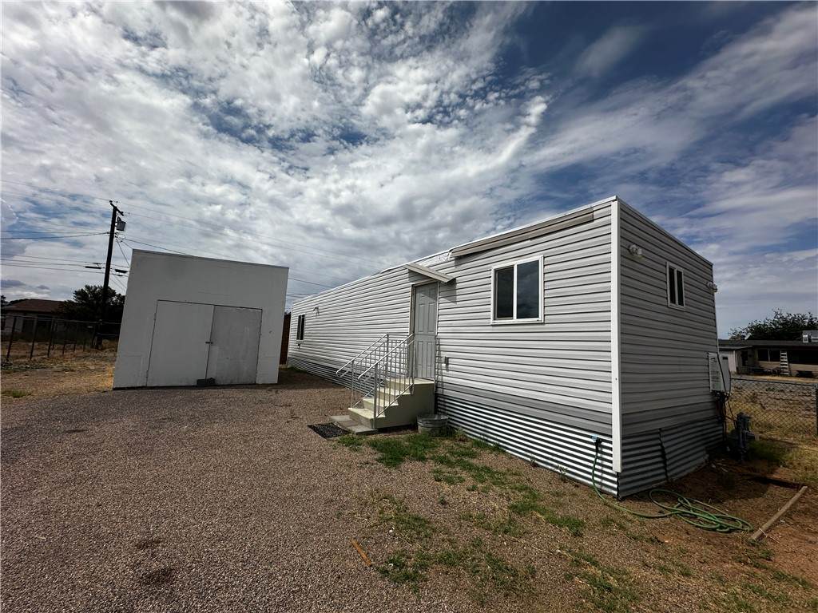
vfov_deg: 85.7
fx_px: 331
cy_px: 306
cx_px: 409
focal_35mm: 14
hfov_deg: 102.1
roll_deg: -2.3
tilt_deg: +8.2
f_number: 2.2
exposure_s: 1/6897
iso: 50
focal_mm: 2.22
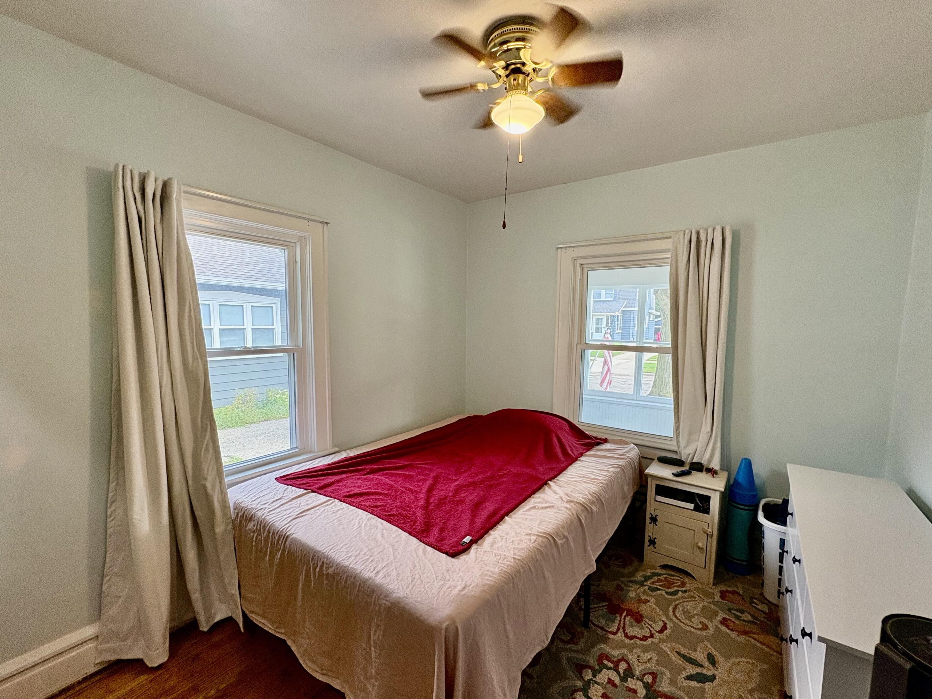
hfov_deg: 98.1
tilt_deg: -5.0
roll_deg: -0.1
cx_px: 482
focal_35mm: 15
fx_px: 404
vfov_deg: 81.7
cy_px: 360
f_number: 2.2
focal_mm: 2.22
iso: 200
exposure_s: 1/120
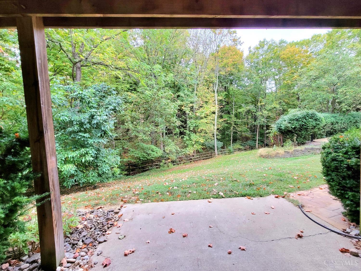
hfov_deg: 106.2
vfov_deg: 89.9
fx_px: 136
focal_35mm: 13
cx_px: 180
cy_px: 136
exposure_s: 1/30
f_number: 2.2
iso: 320
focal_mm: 2.2
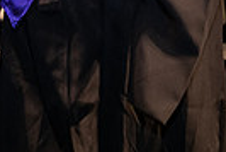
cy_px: -170
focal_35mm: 270
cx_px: -66
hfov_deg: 7.5
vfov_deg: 5.0
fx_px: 1697
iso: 1600
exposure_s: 1/200
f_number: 6.3
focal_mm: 62
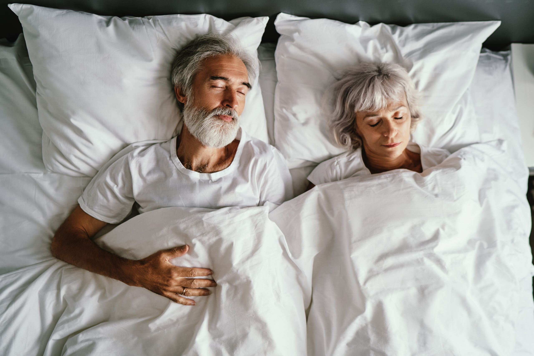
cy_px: 178
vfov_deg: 37.9
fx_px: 519
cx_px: 267
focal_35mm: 35
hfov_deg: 54.4
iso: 100
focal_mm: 35
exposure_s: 1/60
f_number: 1.8
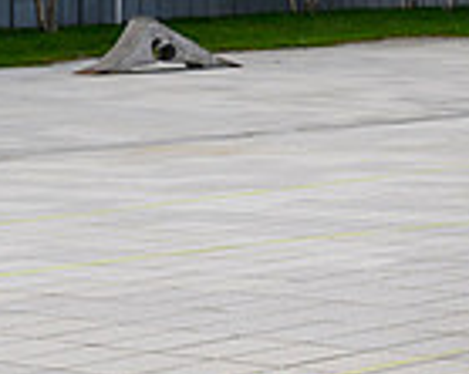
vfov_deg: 9.7
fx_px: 2122
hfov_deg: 11.5
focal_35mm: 153
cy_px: -219
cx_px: 885
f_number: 5.6
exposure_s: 1/1600
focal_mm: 33.5
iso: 500
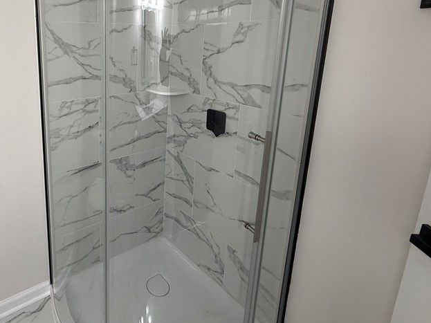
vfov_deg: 57.1
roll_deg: -0.8
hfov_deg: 69.8
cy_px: 99
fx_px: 286
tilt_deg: -11.8
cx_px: 116
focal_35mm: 23
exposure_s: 1/120
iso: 160
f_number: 2.2
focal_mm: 2.22
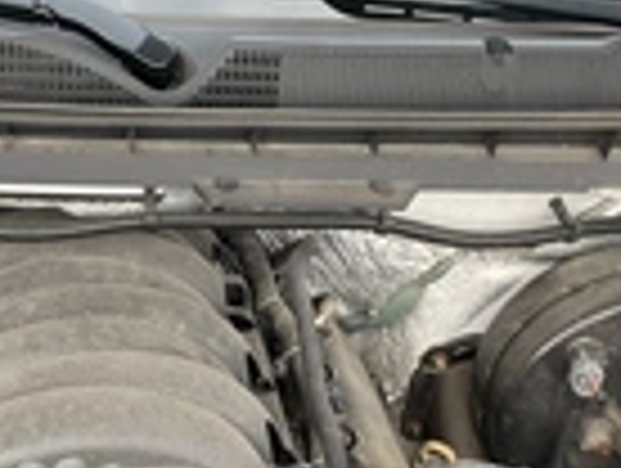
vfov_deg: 17.4
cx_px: 148
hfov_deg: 23.0
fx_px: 1510
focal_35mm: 84
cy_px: 400
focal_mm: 3
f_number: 1.8
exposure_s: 1/122
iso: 32
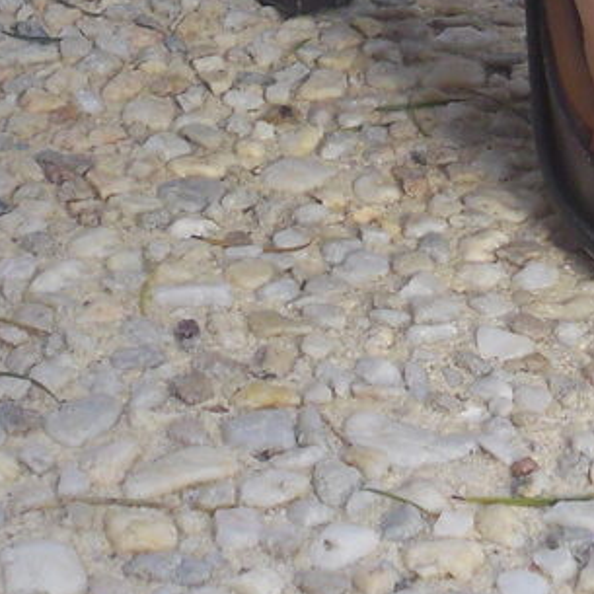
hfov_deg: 13.9
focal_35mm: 125
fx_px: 2427
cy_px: -271
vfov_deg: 13.2
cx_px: 169
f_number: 3.5
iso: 80
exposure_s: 1/173
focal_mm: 4.9
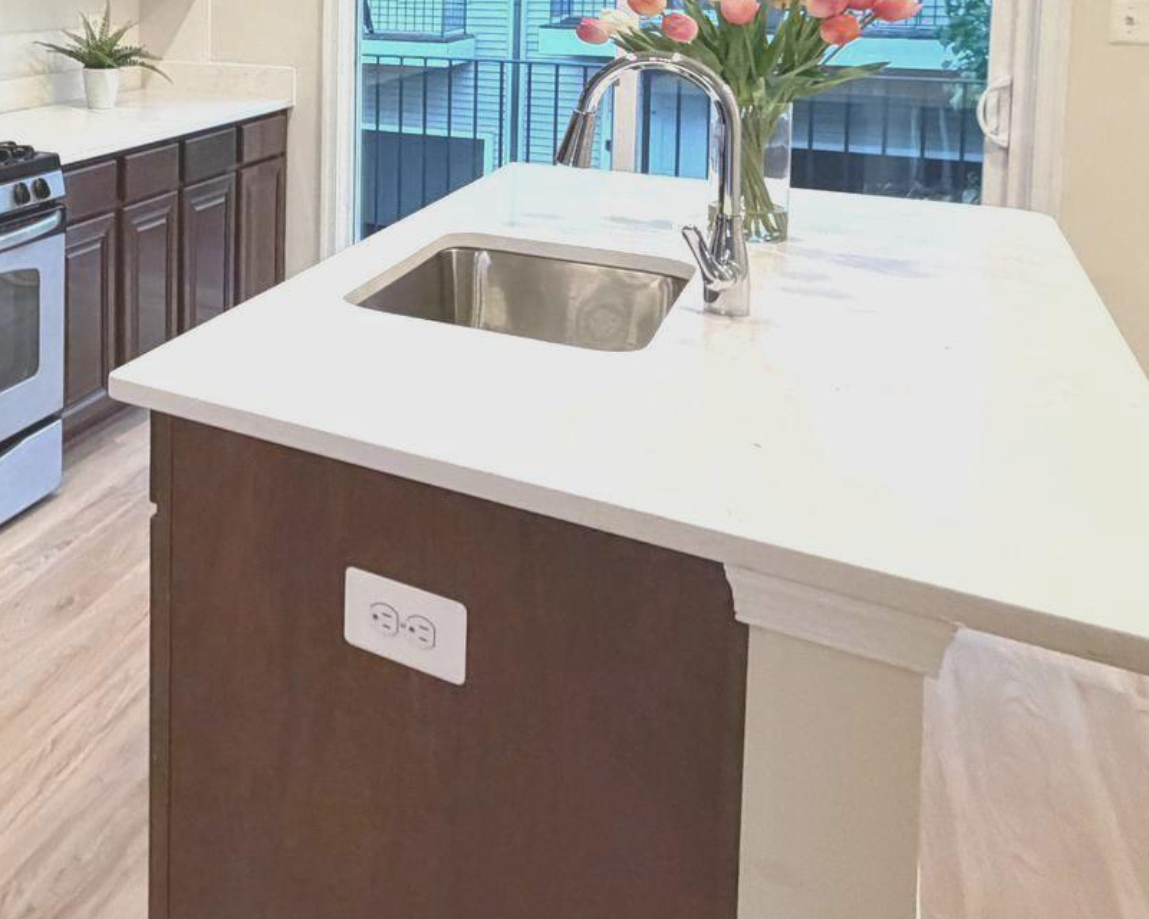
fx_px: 1190
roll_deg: +0.7
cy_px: 29
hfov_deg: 42.1
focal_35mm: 35
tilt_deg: -3.0
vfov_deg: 38.2
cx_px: -78
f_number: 2.2
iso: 500
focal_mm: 2.22
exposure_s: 1/60
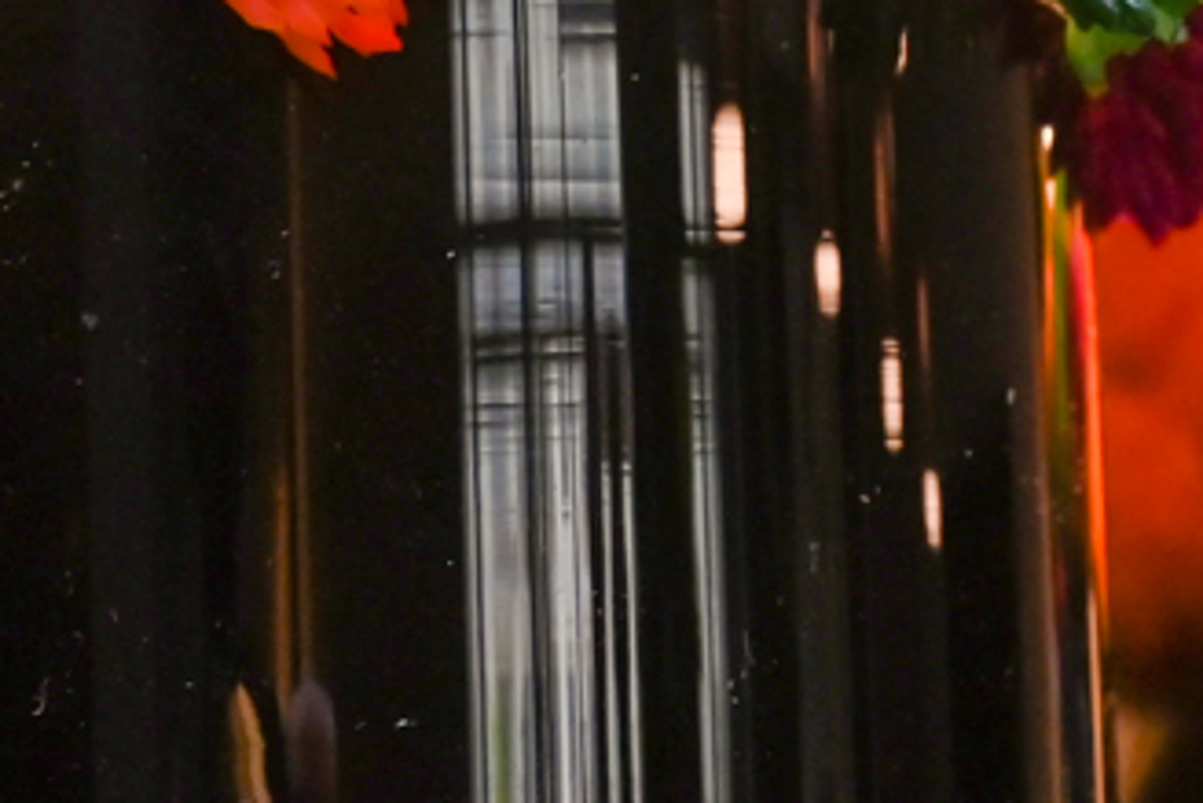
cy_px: 383
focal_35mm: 204
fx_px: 6820
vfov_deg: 6.7
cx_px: 1533
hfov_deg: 9.9
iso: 1600
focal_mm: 38
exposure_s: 1/80
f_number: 8
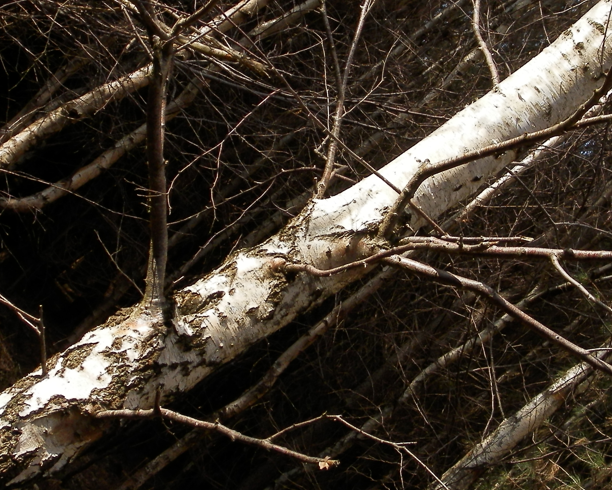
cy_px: 197
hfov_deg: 21.0
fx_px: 1648
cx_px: 352
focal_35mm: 91
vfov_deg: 16.9
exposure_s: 1/640
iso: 80
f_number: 3.3
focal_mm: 6.1
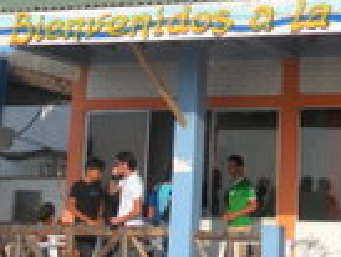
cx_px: 326
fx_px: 1035
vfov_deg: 13.9
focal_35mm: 105
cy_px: -12
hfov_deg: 18.3
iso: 64
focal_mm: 6.3
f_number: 3.5
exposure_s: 1/595
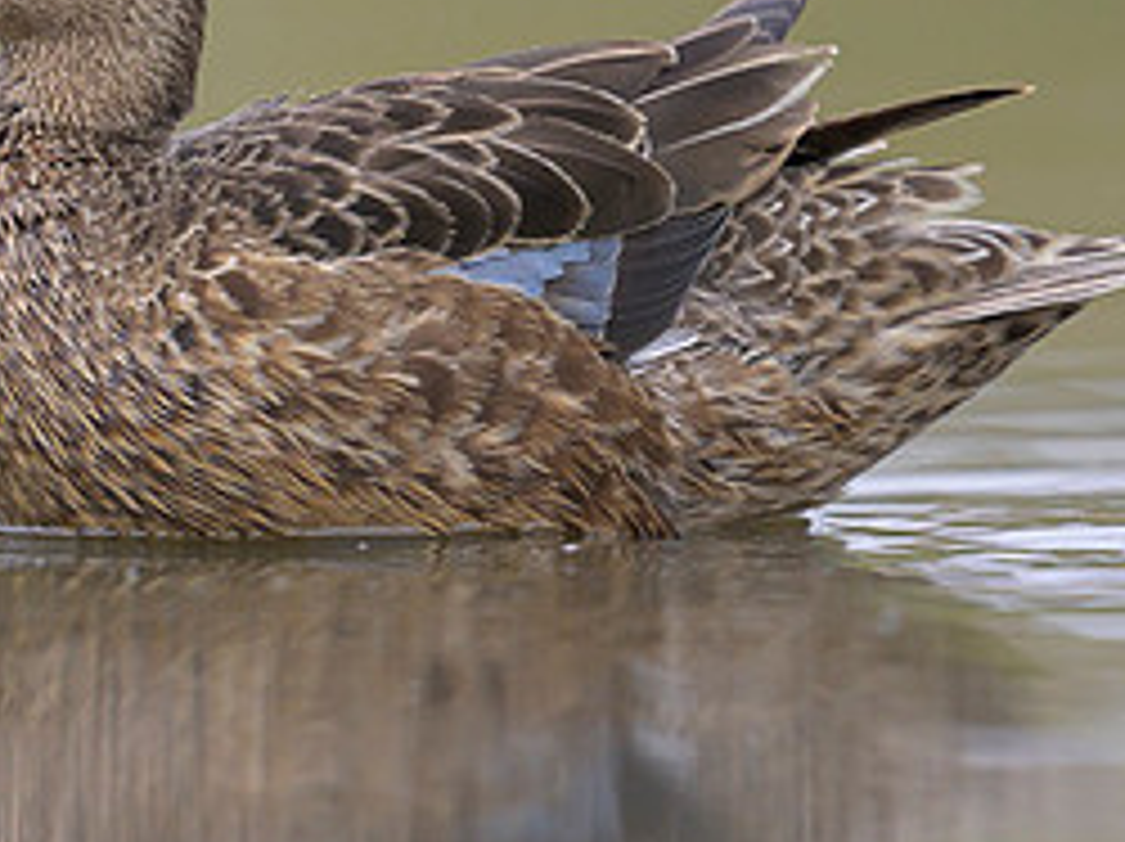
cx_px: -246
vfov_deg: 0.9
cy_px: 54
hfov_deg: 1.2
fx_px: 55131
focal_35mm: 1698
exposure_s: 1/1600
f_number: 4
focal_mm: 560
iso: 800
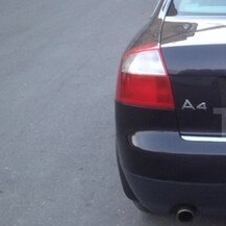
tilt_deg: -11.0
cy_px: 123
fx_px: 694
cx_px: 320
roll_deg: -1.3
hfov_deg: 17.0
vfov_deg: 18.5
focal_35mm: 94
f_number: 2.4
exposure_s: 1/20
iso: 80
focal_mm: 4.28
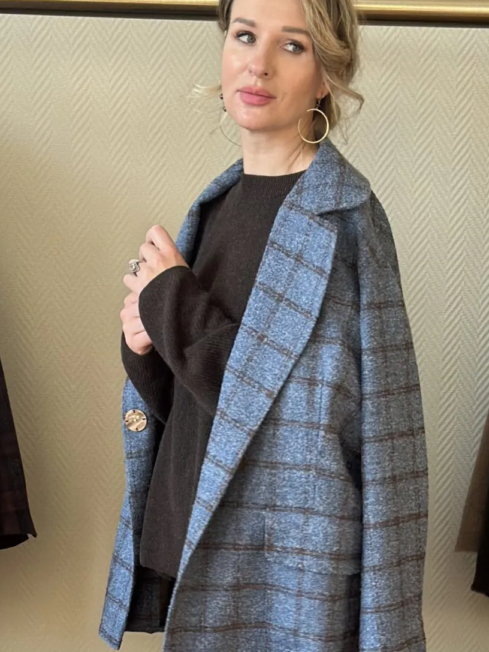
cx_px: 242
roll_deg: -2.0
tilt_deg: -14.3
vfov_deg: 16.8
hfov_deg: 13.1
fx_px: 2127
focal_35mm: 113
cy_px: 736
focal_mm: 6.86
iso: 125
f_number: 1.78
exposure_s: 1/99
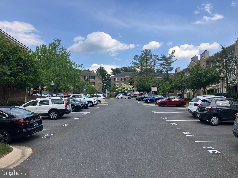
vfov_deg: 49.7
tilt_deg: +4.6
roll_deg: +0.4
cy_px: 89
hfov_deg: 63.4
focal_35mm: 28
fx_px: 193
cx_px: 119
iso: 32
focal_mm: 3.99
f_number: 1.8
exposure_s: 1/1429
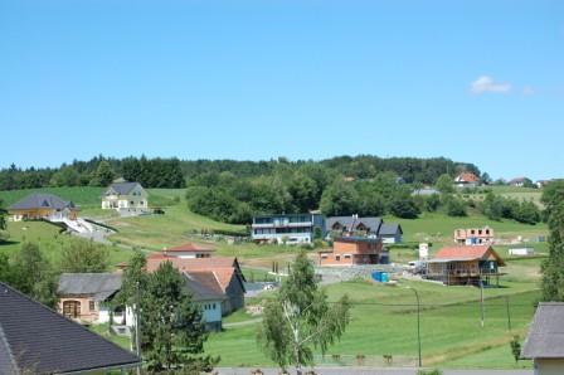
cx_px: 282
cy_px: 188
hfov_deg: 24.6
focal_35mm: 82
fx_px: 1292
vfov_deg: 16.5
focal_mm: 55
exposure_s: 1/320
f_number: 9
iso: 200
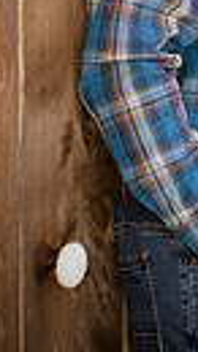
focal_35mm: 291
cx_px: 304
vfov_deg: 7.3
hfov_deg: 4.1
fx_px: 2720
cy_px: -187
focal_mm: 80
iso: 800
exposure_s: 1/500
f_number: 4.5
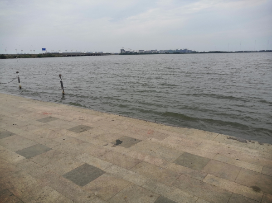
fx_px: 212
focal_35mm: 27
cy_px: 102
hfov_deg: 65.4
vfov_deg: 51.3
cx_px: 136
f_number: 1.8
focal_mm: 3.95
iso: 50
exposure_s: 1/1792
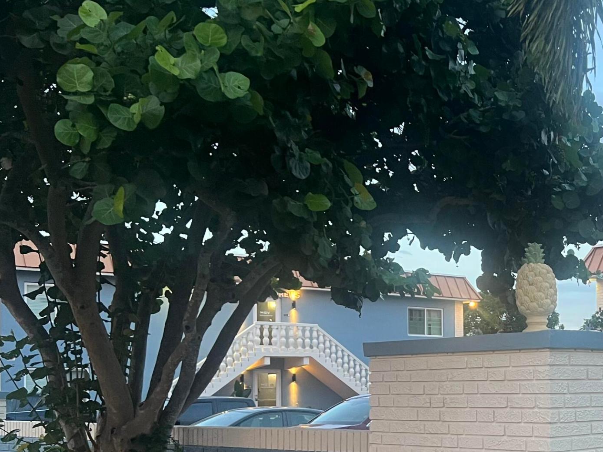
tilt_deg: +0.9
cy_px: 358
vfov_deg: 26.6
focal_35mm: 54
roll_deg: +0.8
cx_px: 612
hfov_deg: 32.5
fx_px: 941
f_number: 1.5
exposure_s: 1/60
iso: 160
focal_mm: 5.7
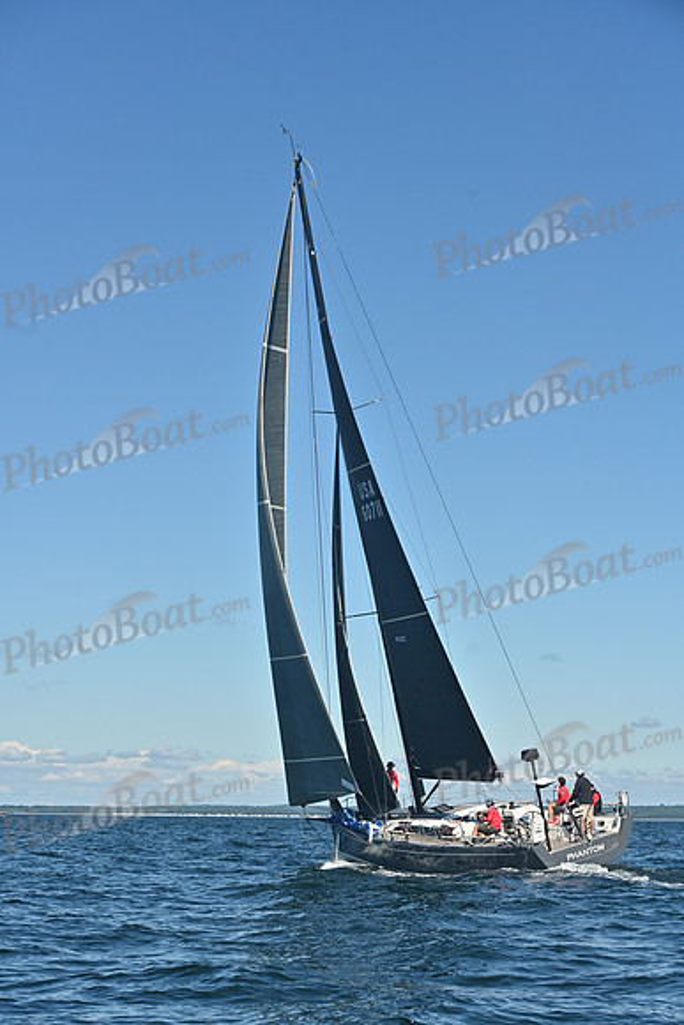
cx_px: 342
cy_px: 512
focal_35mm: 70
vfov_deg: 28.8
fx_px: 1994
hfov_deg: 19.5
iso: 250
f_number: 7.1
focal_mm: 70
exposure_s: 1/1600
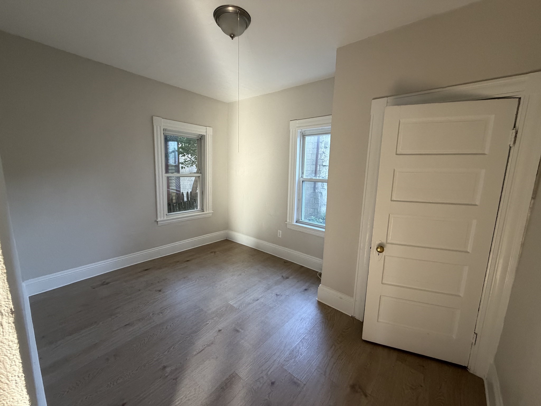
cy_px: 203
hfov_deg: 102.1
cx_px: 270
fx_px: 219
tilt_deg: -8.1
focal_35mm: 14
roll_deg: -0.2
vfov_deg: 85.7
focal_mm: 2.22
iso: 320
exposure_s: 1/107
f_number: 2.2
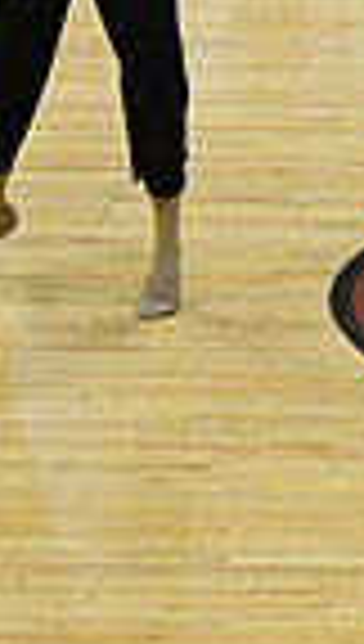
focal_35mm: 445
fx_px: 7595
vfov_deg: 4.8
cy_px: -151
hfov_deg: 2.7
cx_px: 1155
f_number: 4
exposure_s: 1/500
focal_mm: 70
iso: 5000
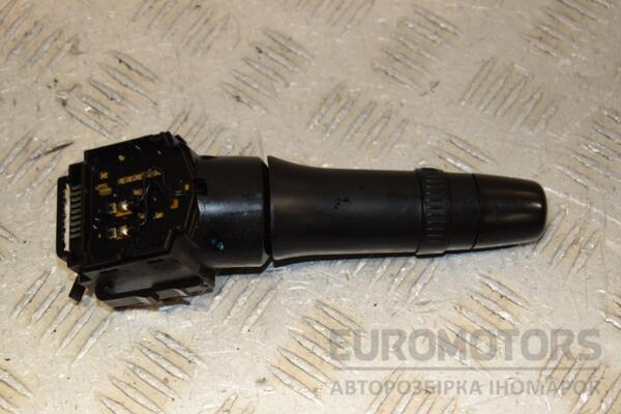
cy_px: 207
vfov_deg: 15.7
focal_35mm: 87
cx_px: 310
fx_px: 1501
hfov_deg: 23.4
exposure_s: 1/200
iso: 800
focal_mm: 58
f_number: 7.1
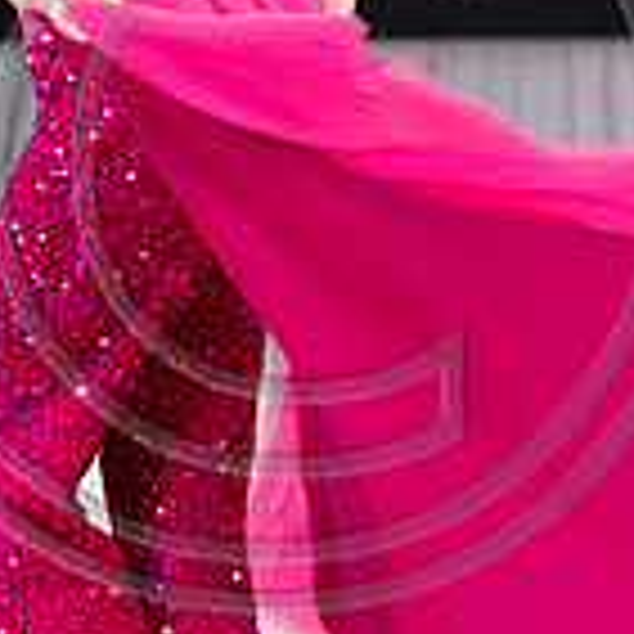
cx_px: 272
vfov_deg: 6.5
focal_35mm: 270
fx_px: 5595
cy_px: 157
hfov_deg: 6.5
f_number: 5.6
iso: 2000
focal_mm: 100
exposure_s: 1/400
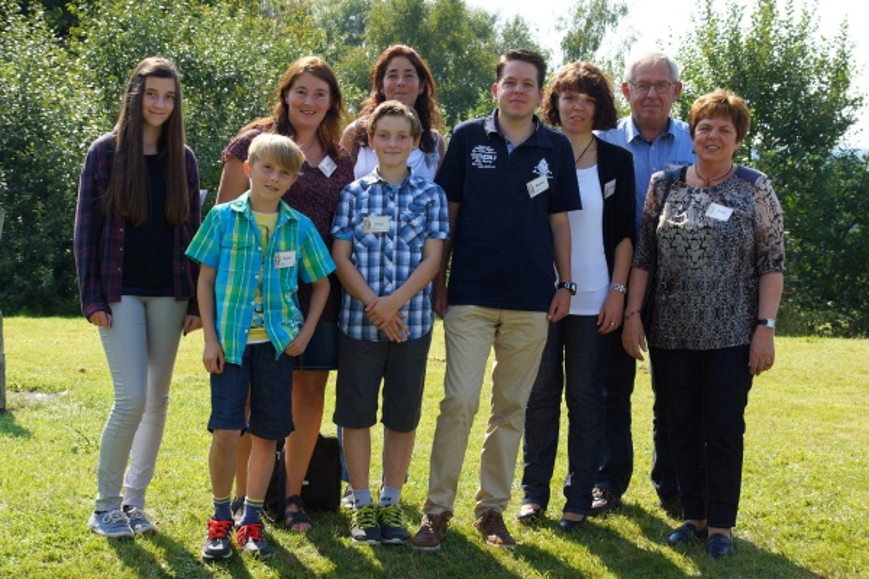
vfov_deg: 22.6
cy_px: 290
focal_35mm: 60
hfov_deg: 33.4
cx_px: 434
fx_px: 1448
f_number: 7.1
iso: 250
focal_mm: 40
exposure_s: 1/400
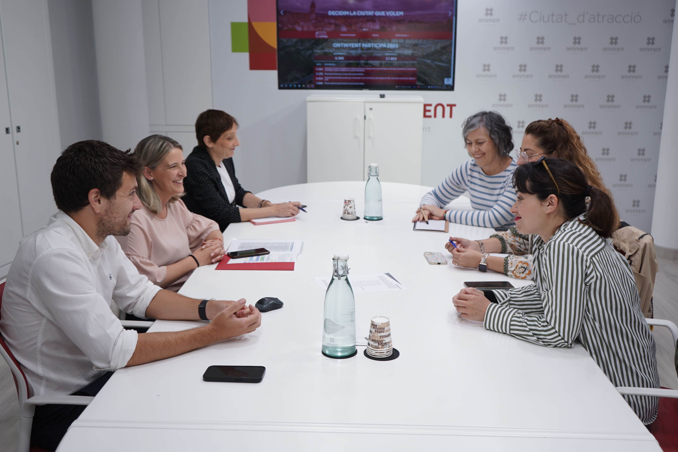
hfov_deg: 53.1
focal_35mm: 36
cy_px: 227
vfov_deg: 36.9
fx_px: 678
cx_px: 348
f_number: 4
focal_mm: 35
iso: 200
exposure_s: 1/125
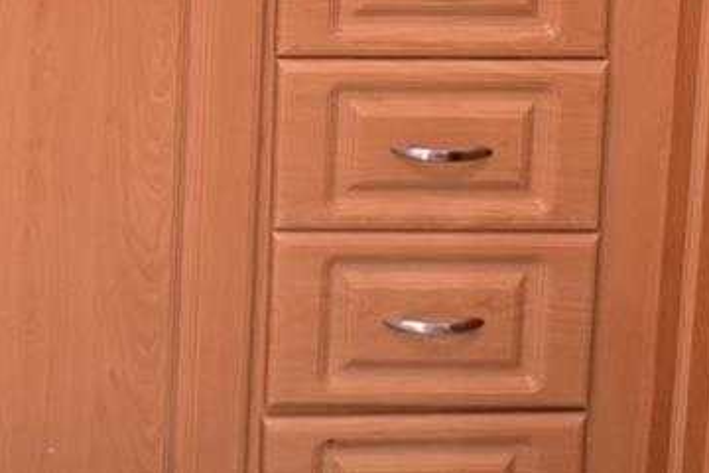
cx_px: -225
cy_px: -451
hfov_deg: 16.1
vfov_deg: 10.5
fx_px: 2363
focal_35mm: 120
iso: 560
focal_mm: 18
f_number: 4
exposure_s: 1/60
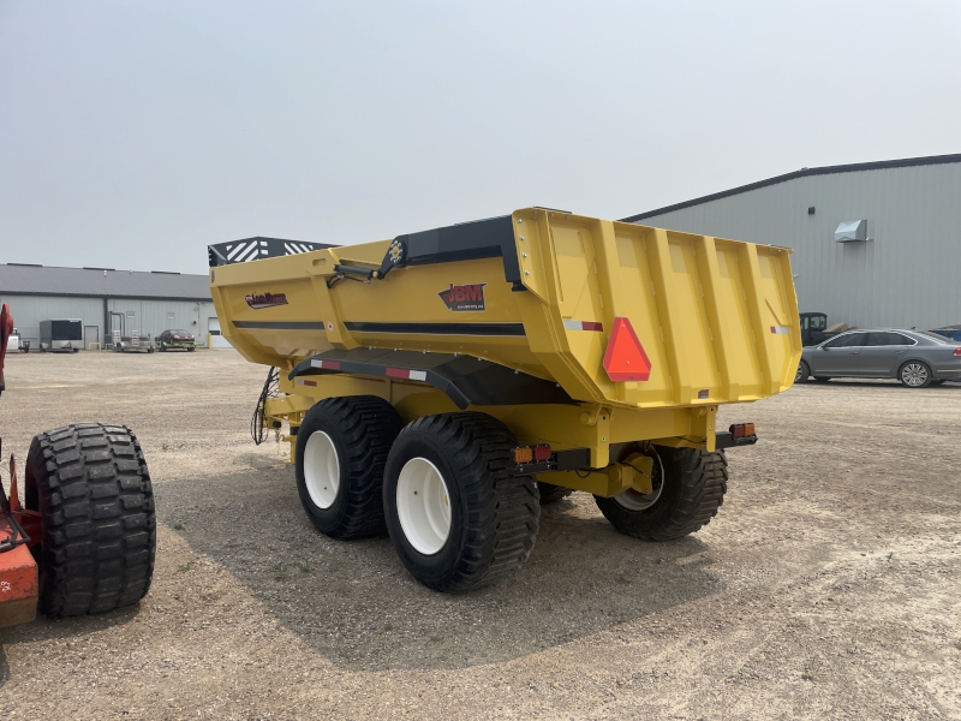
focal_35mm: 26
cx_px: 480
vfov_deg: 53.1
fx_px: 722
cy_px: 360
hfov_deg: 67.3
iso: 32
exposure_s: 1/6897
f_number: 1.6
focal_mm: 4.2
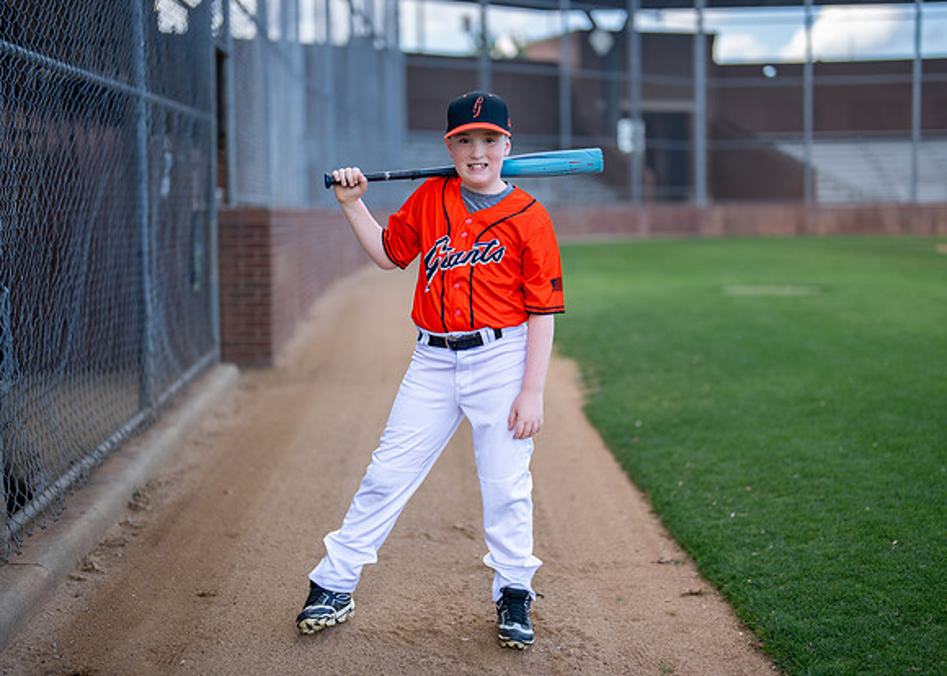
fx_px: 1508
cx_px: 468
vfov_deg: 25.3
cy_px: 340
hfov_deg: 34.9
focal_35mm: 56
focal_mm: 50
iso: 125
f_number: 1.2
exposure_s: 1/2000
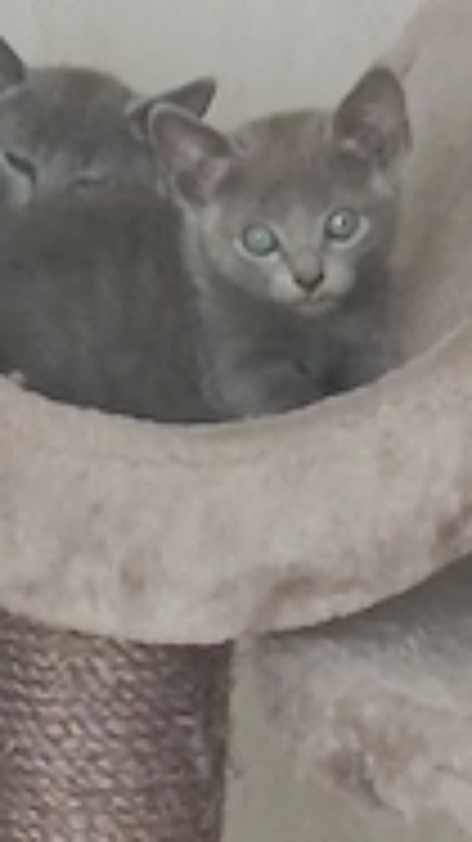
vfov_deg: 5.5
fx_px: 8756
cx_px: 225
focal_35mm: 393
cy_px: 342
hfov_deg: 3.1
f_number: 1.7
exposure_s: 1/101
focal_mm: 5.24
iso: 433
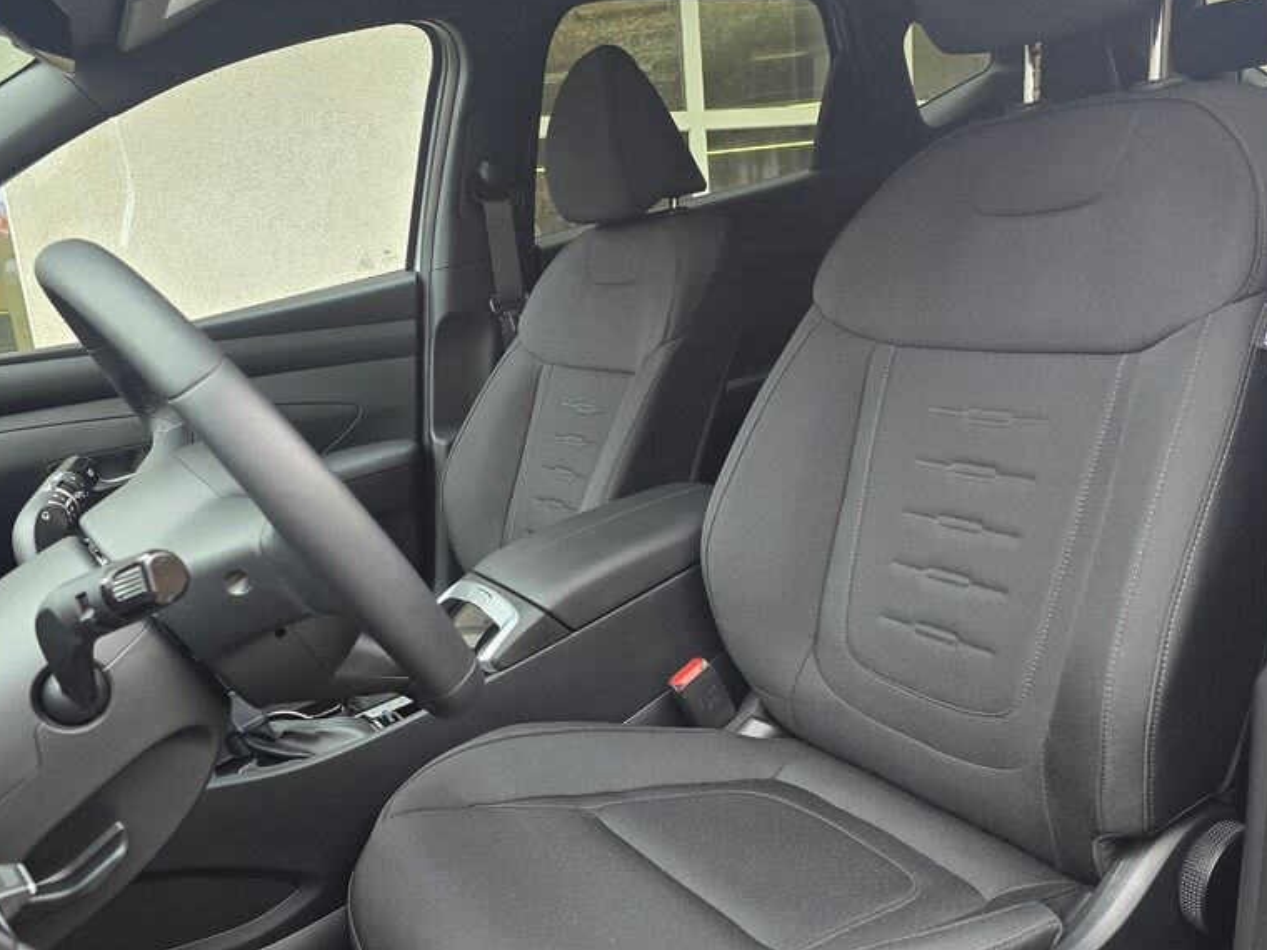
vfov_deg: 45.3
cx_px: 622
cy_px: 552
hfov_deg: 58.3
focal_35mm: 31
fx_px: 1135
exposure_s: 1/120
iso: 160
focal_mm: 6.3
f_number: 1.7
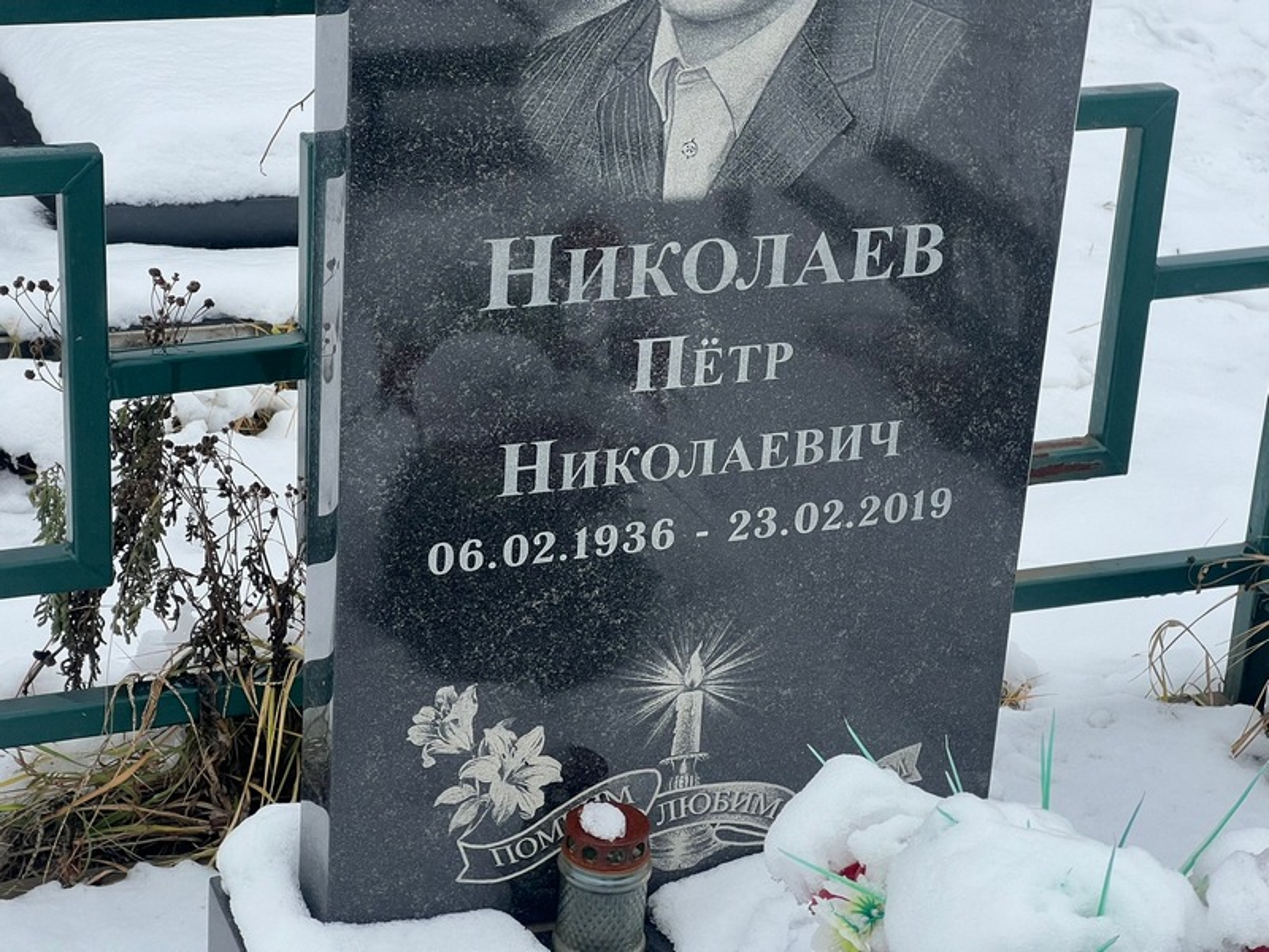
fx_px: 2823
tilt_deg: -23.6
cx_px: 634
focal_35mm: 77
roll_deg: -4.7
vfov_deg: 19.1
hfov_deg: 25.3
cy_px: 476
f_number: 2.8
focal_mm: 9
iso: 50
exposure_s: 1/99
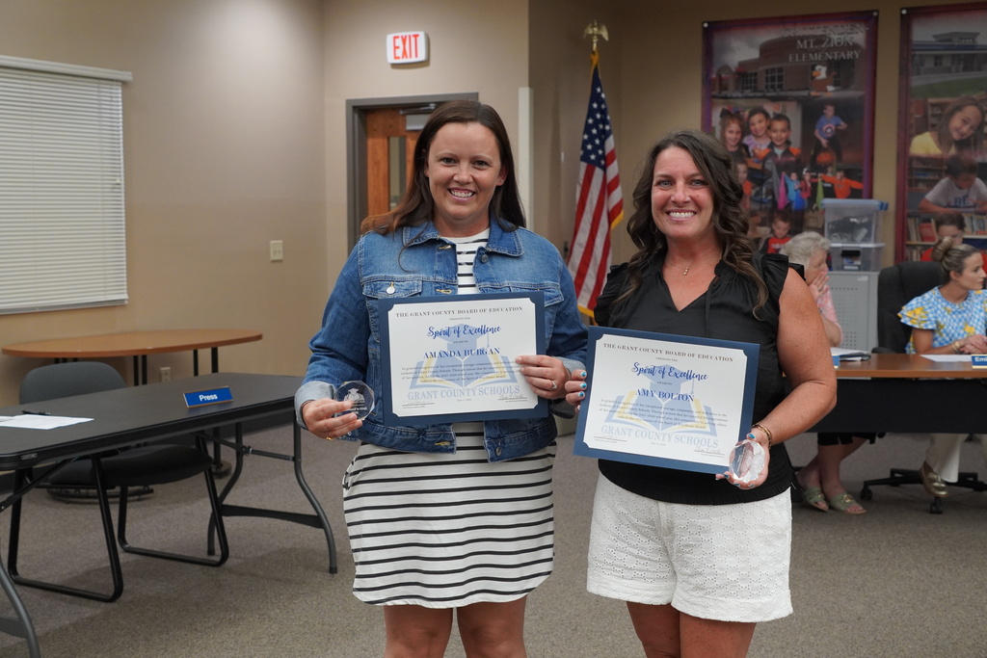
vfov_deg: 28.1
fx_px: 1316
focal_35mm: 48
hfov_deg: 41.1
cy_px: 329
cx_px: 494
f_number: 4
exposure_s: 1/160
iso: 1250
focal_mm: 32
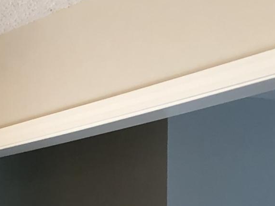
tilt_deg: -7.3
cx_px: -35
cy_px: 428
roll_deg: +0.8
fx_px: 1161
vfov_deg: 9.4
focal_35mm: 146
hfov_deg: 13.2
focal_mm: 3.99
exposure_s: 1/24
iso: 40
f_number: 1.8
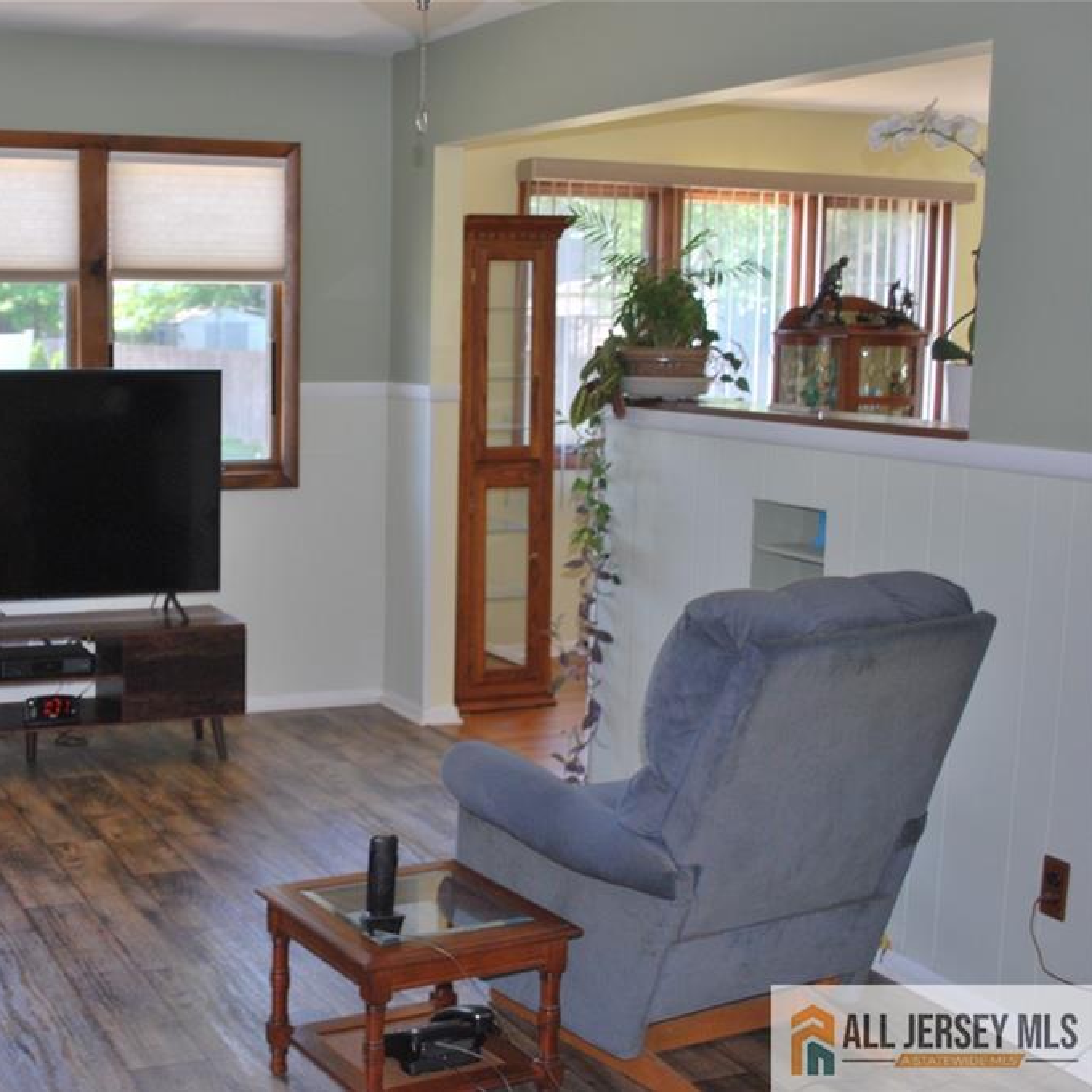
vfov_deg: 36.8
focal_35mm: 46
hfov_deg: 36.0
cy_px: 547
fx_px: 1642
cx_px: 277
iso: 200
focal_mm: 24
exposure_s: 1/60
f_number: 4.2
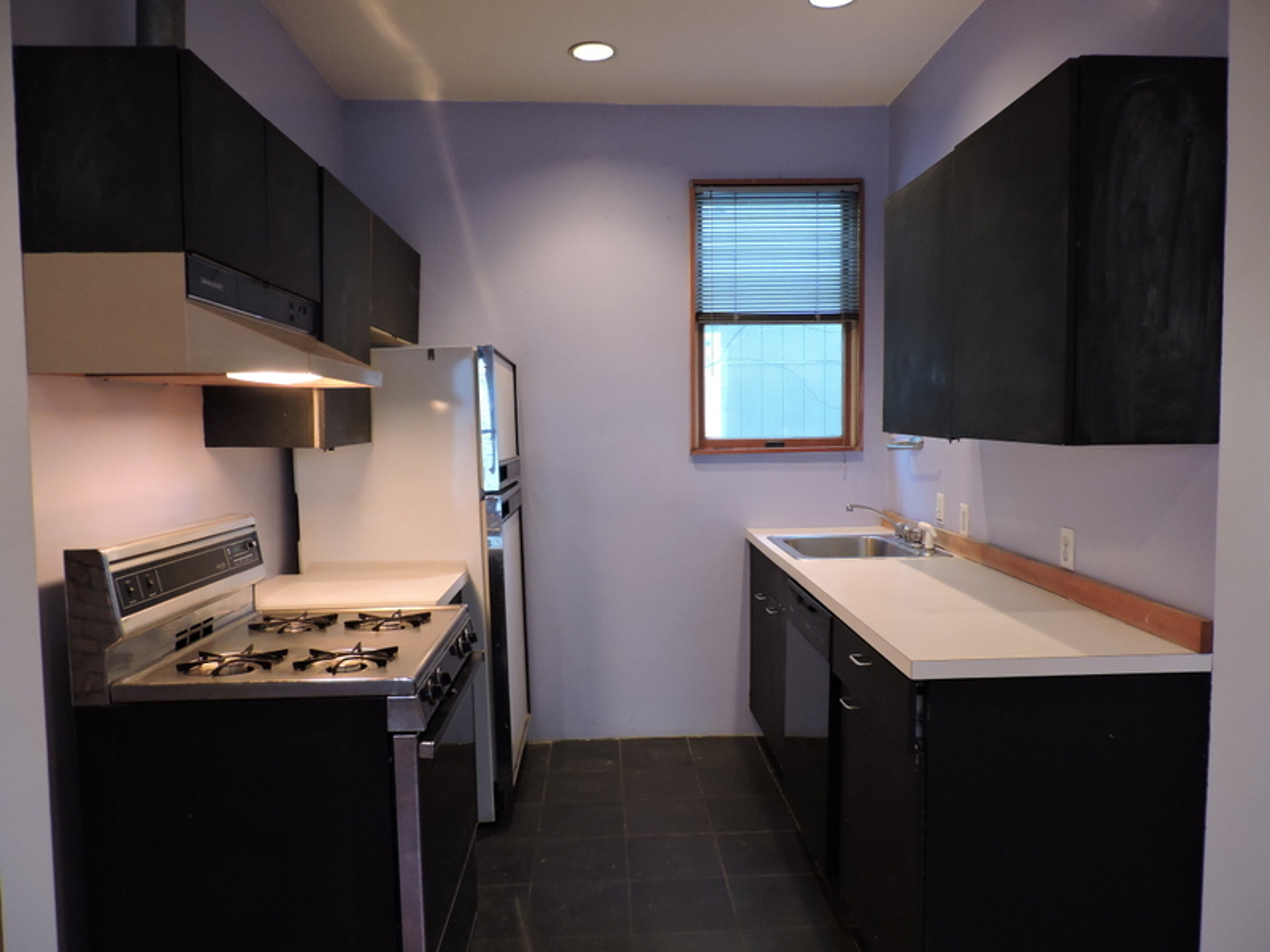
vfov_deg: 56.8
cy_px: 476
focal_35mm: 24
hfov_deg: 71.6
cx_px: 635
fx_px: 881
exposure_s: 1/20
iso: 400
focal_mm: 4.3
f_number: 3
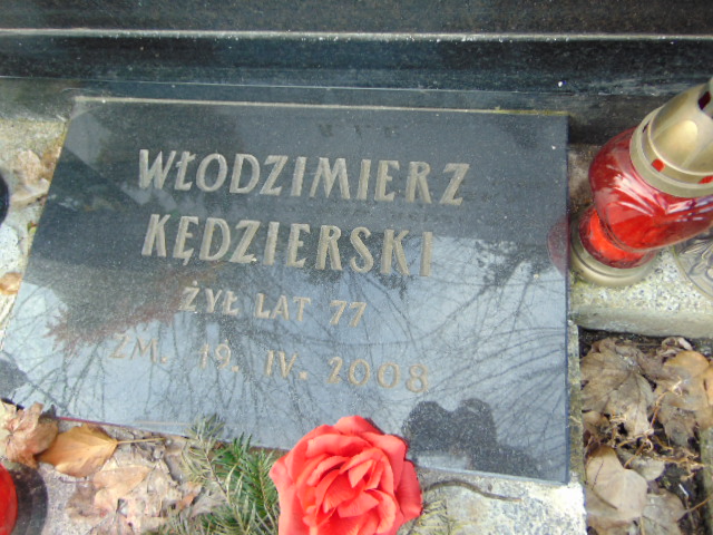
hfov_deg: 69.4
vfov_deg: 54.9
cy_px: 268
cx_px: 356
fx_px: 515
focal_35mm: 25
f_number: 3
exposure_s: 1/80
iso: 80
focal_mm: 4.5
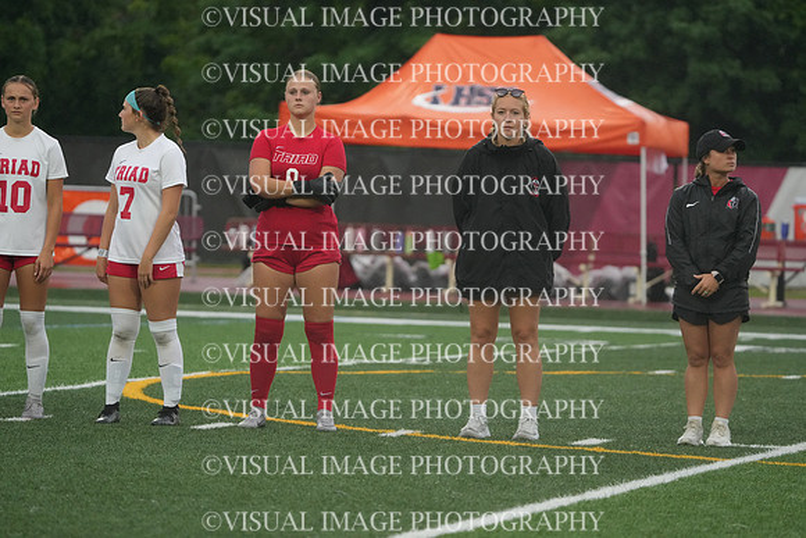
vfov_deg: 4.8
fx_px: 6360
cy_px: 269
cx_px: 403
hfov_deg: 7.3
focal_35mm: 284
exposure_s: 1/1600
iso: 4000
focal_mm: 284
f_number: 5.6
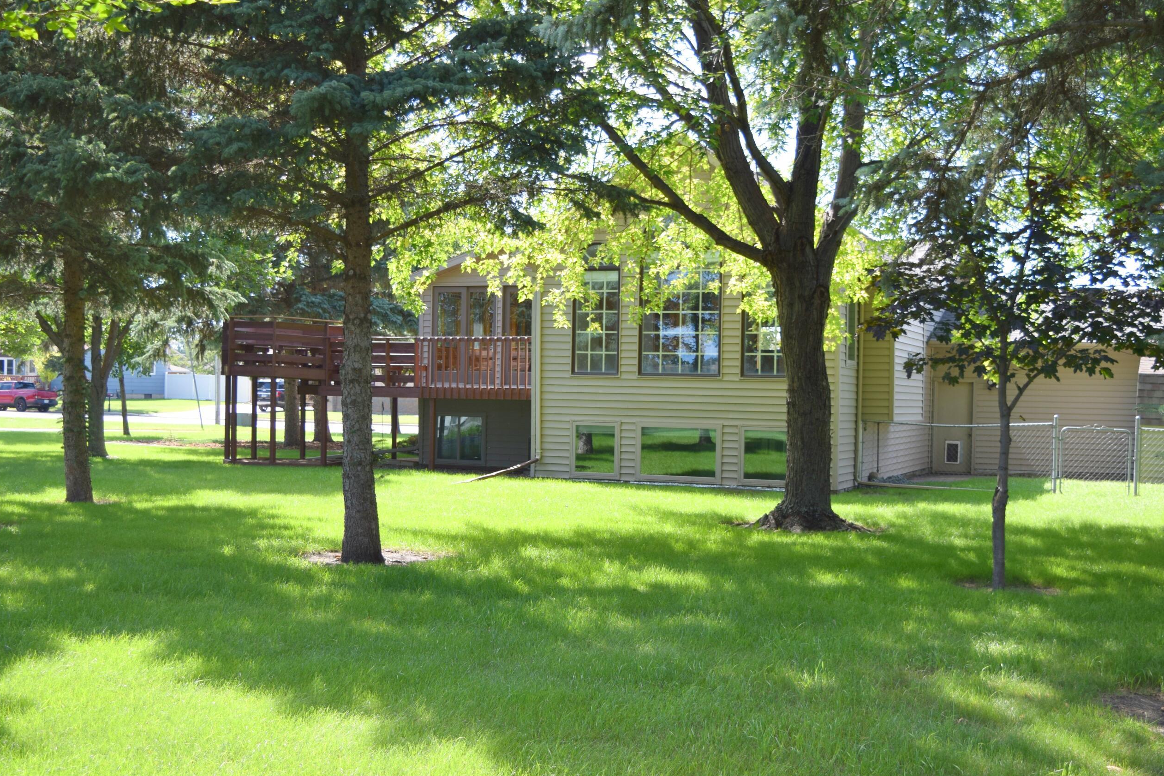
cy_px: 430
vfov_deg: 30.1
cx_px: 619
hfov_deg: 43.9
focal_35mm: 45
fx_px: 1442
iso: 100
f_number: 4.5
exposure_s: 1/200
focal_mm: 25
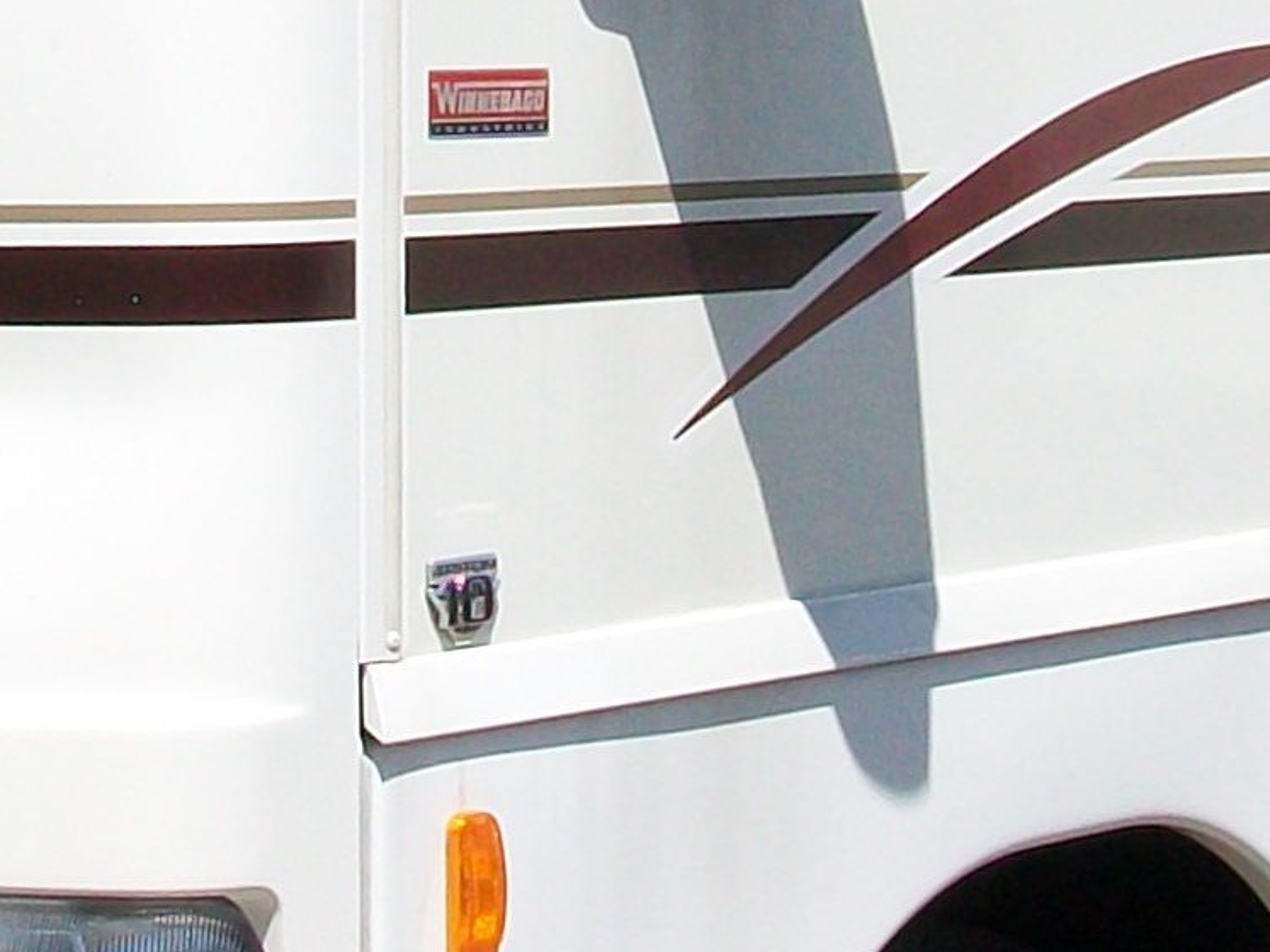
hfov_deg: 12.6
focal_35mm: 157
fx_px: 5759
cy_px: -323
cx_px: 556
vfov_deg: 9.3
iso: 64
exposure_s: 1/320
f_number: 5.5
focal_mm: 5.7
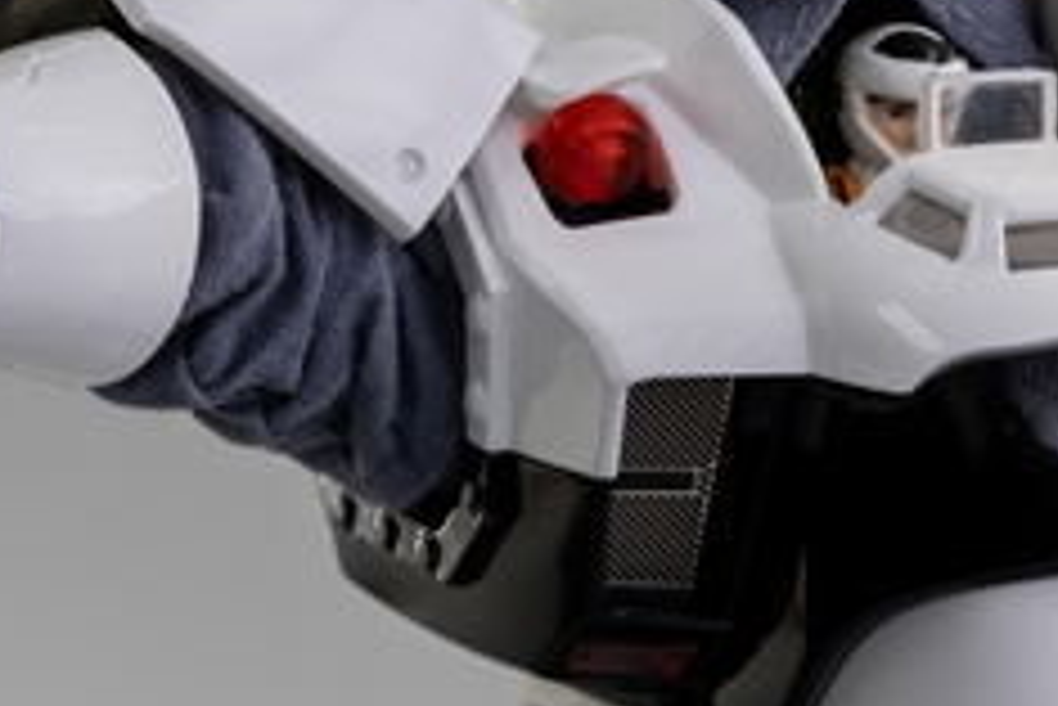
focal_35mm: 306
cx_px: 662
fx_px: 8998
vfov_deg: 4.5
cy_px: 196
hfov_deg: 6.7
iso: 160
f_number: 13
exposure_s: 1/3
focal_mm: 90
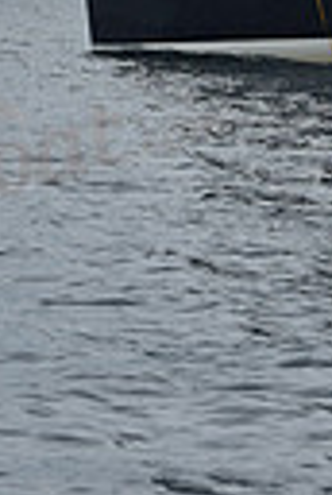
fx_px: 6095
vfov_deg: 4.6
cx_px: 427
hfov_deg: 3.1
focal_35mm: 443
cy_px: -468
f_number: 9
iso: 250
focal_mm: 98
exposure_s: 1/800
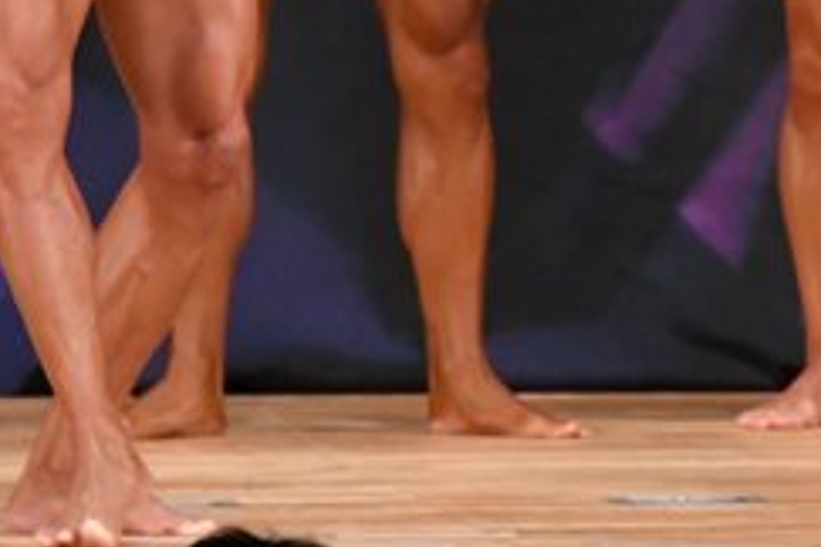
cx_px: 1134
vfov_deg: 1.4
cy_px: -203
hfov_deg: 2.2
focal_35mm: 957
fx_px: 21823
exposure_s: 1/400
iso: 5000
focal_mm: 200
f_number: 5.6
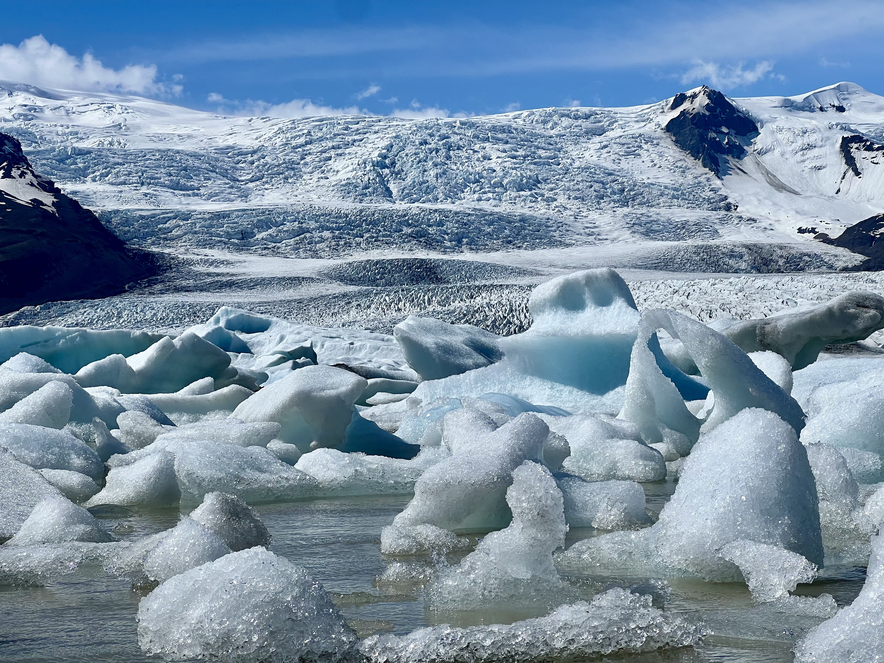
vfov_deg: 19.1
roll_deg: -0.6
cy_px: 332
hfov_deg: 25.3
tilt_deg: -1.1
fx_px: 1966
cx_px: 442
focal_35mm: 77
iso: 32
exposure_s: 1/2801
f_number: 2.8
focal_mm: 9
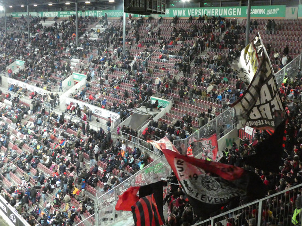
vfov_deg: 29.1
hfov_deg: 38.2
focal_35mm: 50
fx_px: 436
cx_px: 151
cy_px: 113
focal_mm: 9
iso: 3200
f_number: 4.1
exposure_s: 1/80
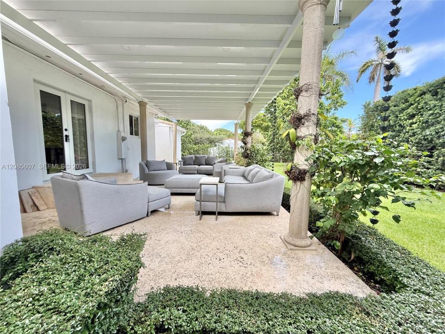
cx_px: 222
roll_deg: -0.5
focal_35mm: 14
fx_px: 180
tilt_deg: -5.4
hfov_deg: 102.1
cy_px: 167
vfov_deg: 85.7
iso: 64
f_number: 2.2
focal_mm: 2.22
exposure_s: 1/224
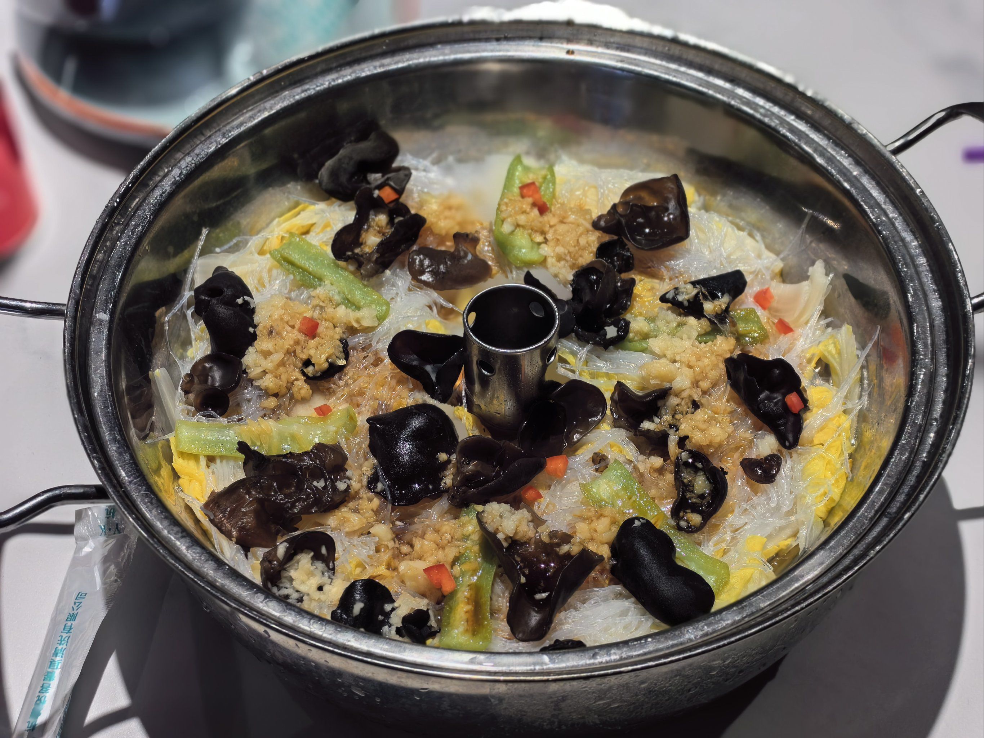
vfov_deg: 27.0
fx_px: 1535
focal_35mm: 54
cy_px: 369
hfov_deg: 35.5
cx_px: 492
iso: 50
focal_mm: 5.75
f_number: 2
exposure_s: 1/100
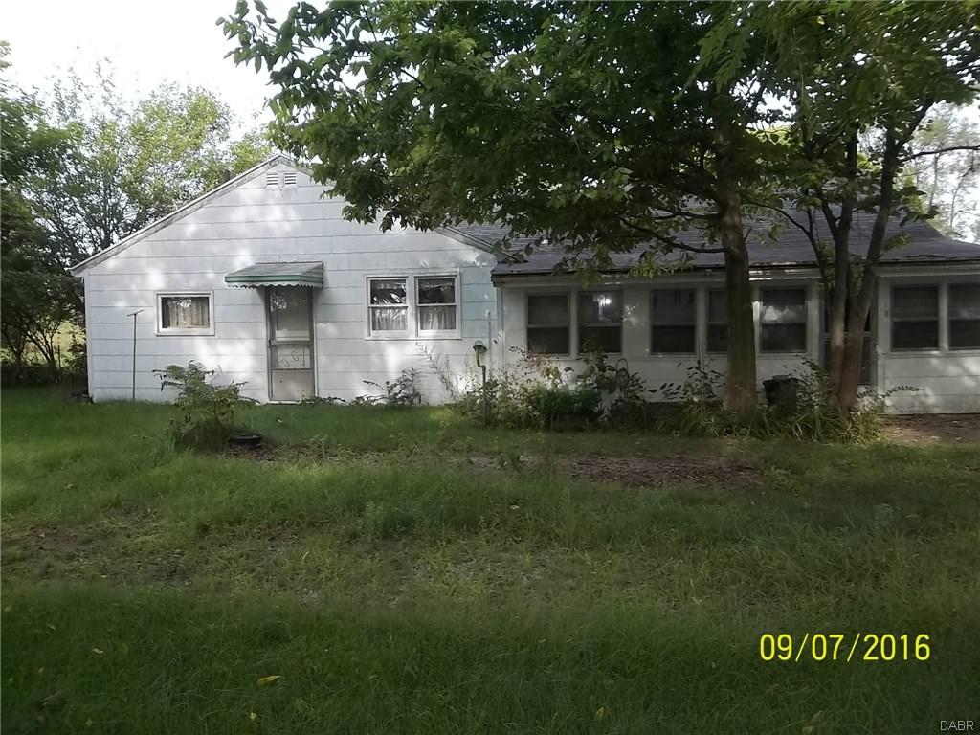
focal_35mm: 27
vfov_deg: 51.4
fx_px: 764
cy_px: 368
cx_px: 490
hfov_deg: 65.3
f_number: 3.5
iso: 80
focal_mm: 4.9
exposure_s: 1/200
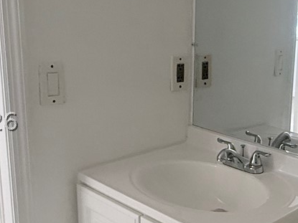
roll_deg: -3.0
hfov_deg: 34.5
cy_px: 121
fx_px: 465
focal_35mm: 54
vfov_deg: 27.0
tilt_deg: -13.4
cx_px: 238
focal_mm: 2.22
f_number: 2.2
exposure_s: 1/60
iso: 250
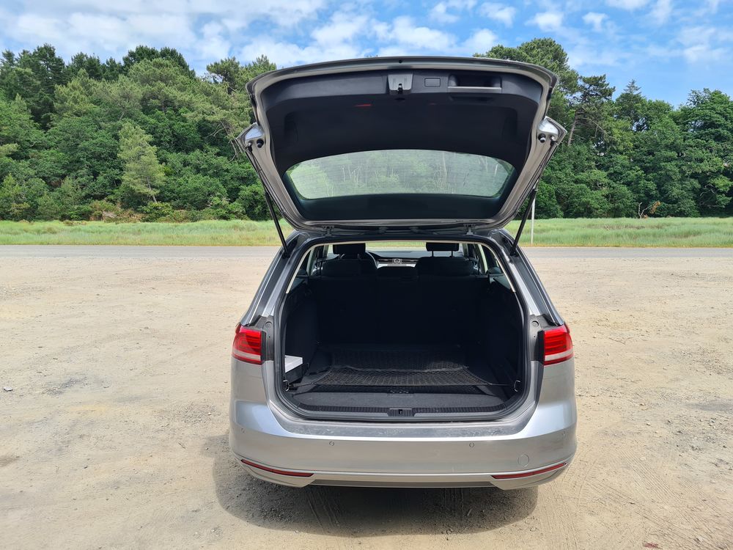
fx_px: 551
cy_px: 275
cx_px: 366
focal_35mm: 26
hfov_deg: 67.3
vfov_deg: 53.1
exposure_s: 1/1324
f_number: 1.8
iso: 50
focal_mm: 5.4
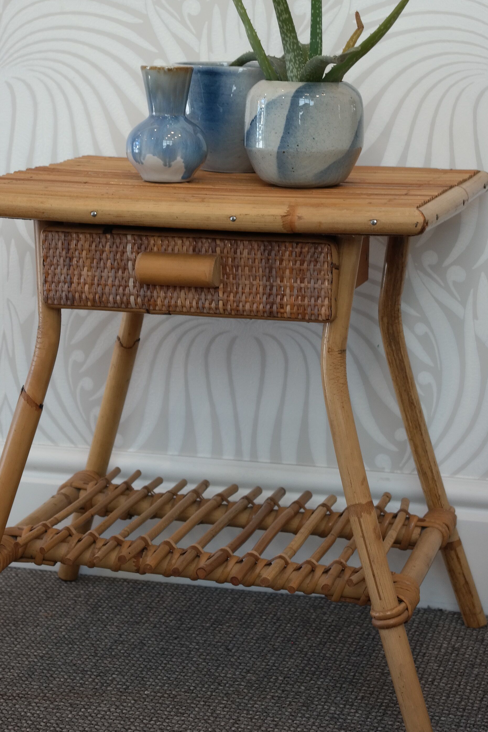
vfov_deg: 24.4
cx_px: 194
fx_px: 1688
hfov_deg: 16.4
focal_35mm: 83
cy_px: 293
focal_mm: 38
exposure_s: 1/60
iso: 200
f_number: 5
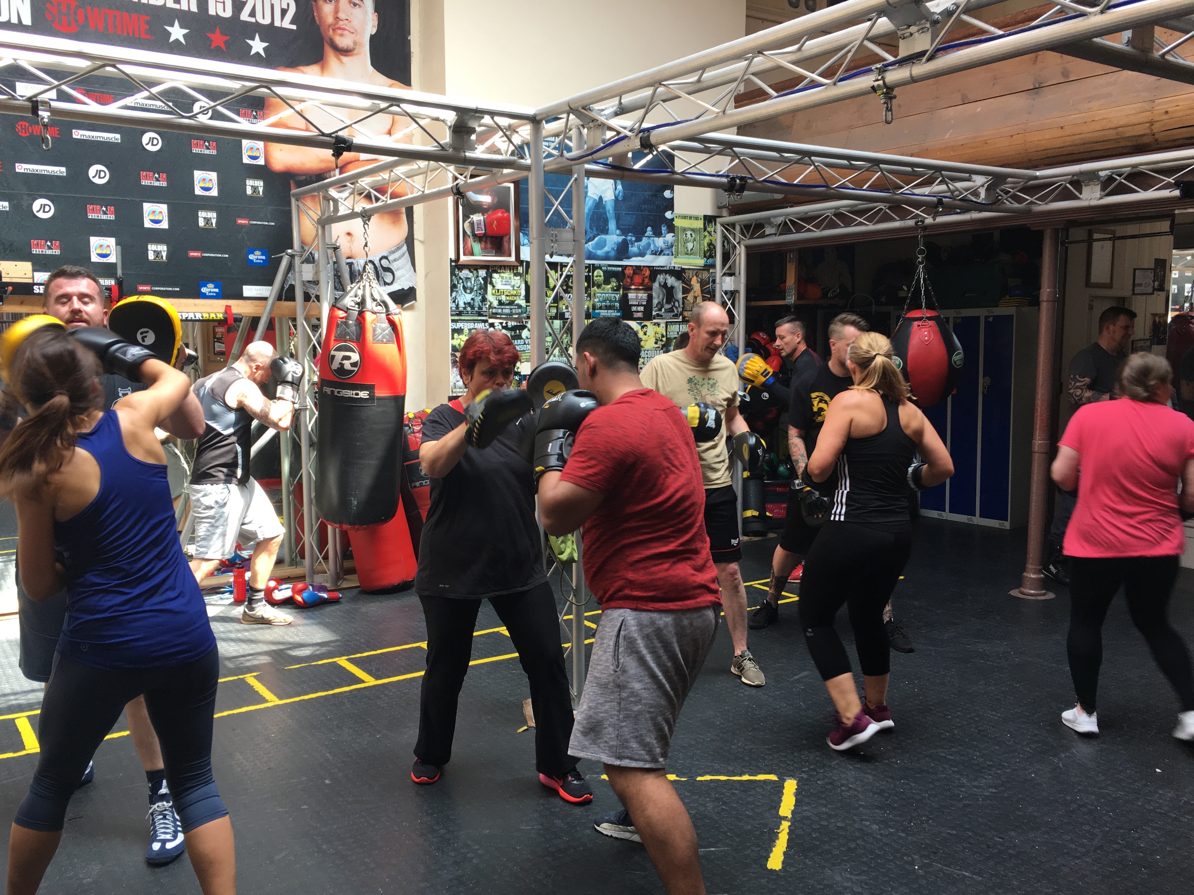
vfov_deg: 46.8
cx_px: 598
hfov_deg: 60.0
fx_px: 1035
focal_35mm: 30
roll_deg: -0.3
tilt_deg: -6.9
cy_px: 462
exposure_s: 1/100
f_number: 2.2
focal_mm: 4.15
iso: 40
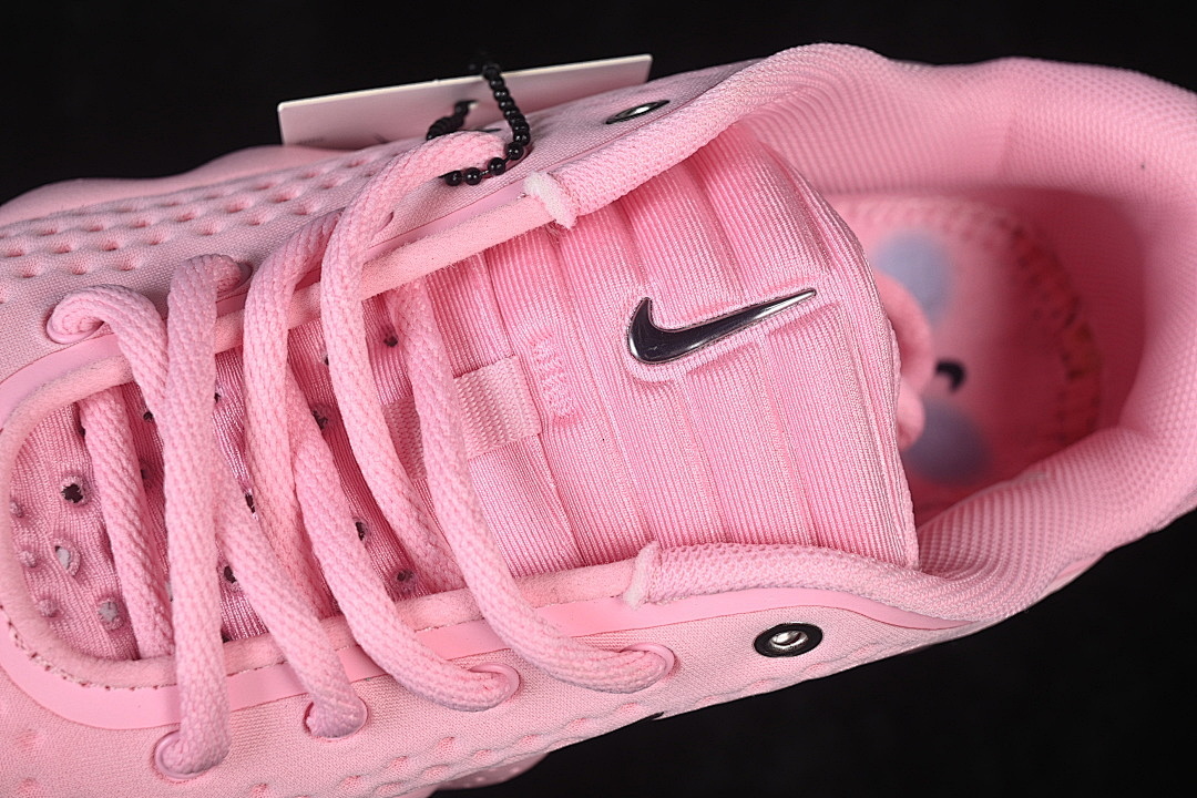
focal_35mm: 75
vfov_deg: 18.2
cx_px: 598
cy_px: 399
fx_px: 2494
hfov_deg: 27.0
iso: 160
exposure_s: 1/80
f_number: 7.1
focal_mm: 50
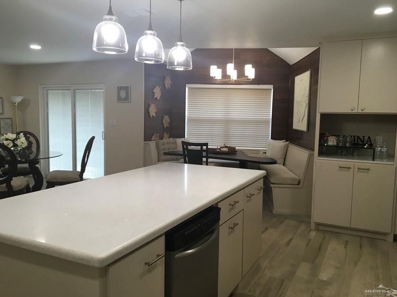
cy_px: 146
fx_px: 344
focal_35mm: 30
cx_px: 196
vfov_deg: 46.8
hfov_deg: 60.0
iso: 32
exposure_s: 1/40
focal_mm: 4.15
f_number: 2.2
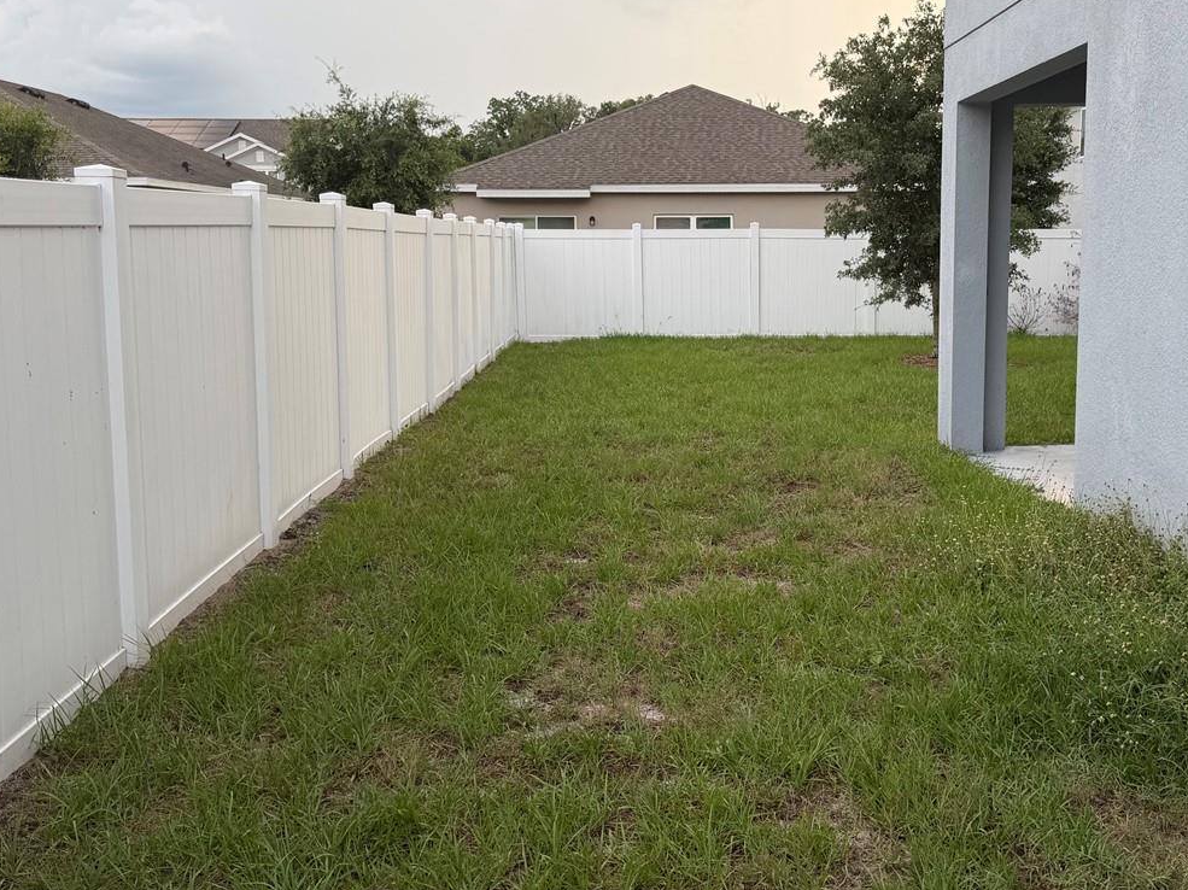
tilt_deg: -7.0
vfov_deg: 36.8
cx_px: 718
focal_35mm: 39
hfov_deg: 47.6
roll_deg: -0.1
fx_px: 1338
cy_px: 421
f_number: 1.78
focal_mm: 6.76
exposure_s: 1/443
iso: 80
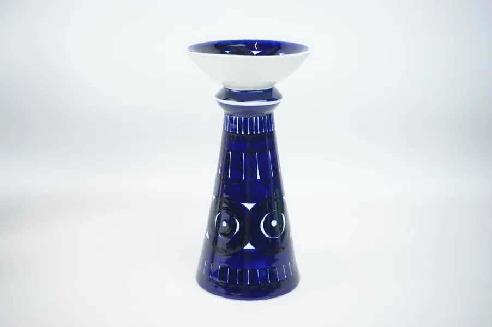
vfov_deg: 26.0
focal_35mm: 52
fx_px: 710
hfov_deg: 38.2
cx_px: 246
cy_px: 164
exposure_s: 1/60
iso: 125
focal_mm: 52
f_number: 5
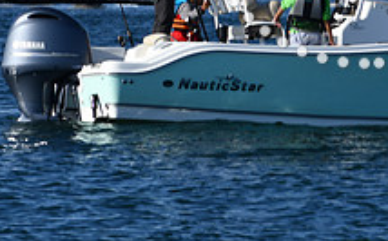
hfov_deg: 3.9
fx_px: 5701
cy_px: -108
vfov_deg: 2.4
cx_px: 364
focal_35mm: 540
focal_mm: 130
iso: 125
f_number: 8
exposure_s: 1/500
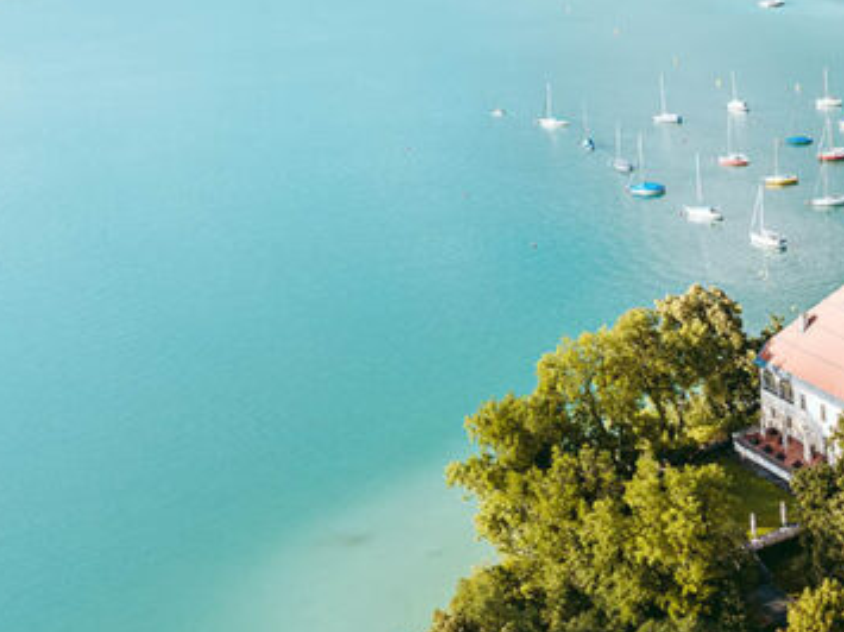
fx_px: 1487
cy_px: 532
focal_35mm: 61
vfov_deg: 23.5
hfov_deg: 27.9
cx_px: 1001
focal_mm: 12.29
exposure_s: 1/500
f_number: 2.8
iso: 100
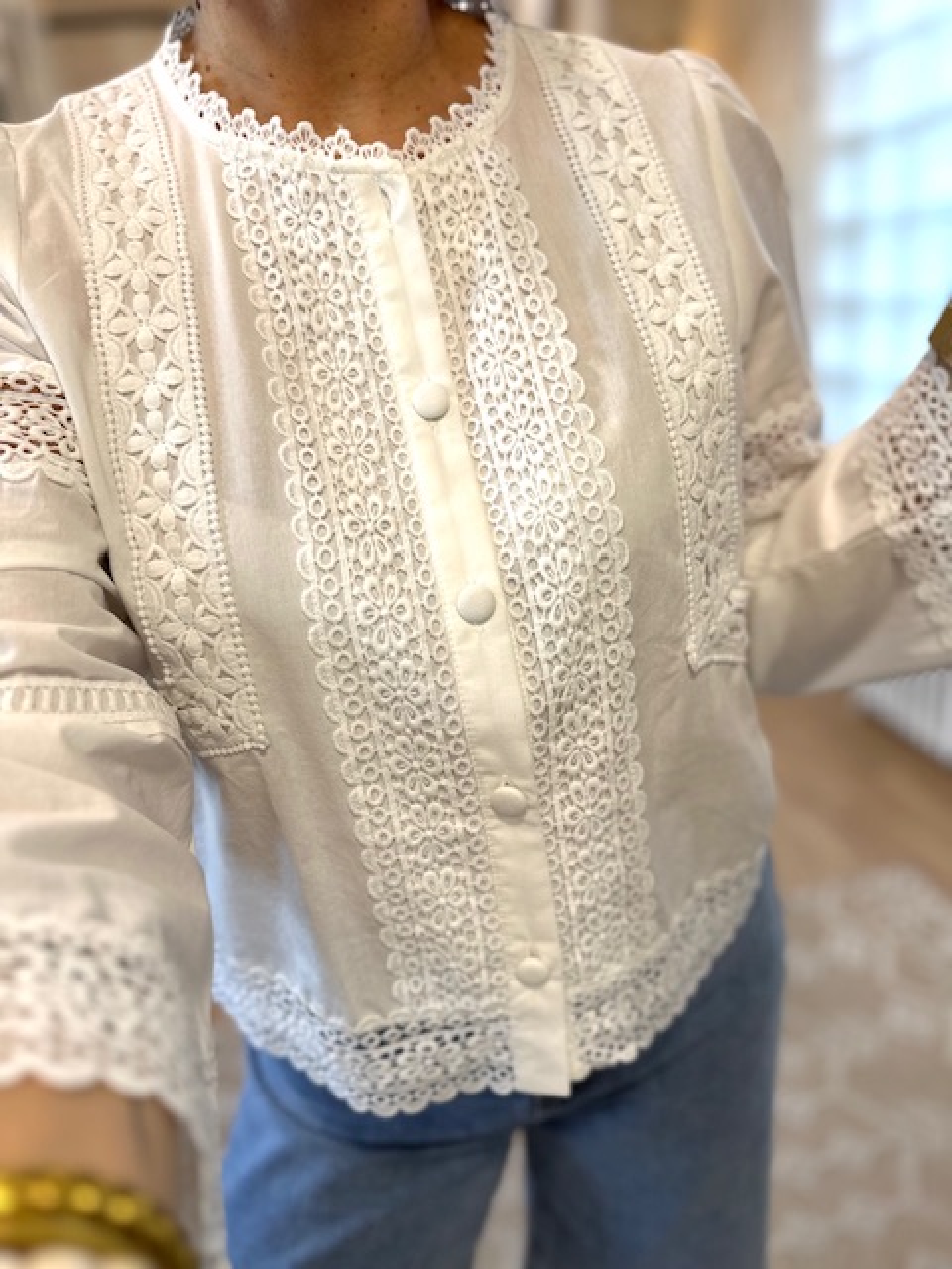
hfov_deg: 56.8
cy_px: 634
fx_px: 880
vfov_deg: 71.6
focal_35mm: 24
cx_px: 476
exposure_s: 1/100
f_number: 1.78
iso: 125
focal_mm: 6.86
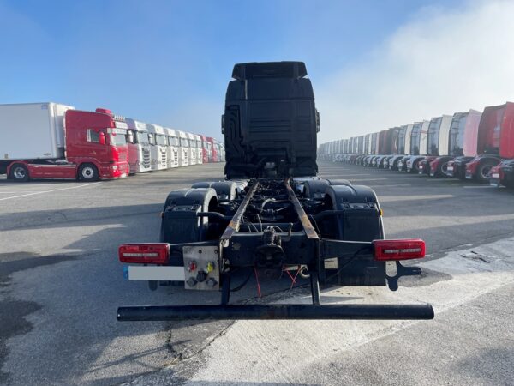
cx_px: 257
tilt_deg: -3.7
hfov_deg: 67.3
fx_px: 386
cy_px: 193
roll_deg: +2.6
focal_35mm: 26
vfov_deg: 53.1
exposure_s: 1/2747
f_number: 1.6
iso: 32
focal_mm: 4.2
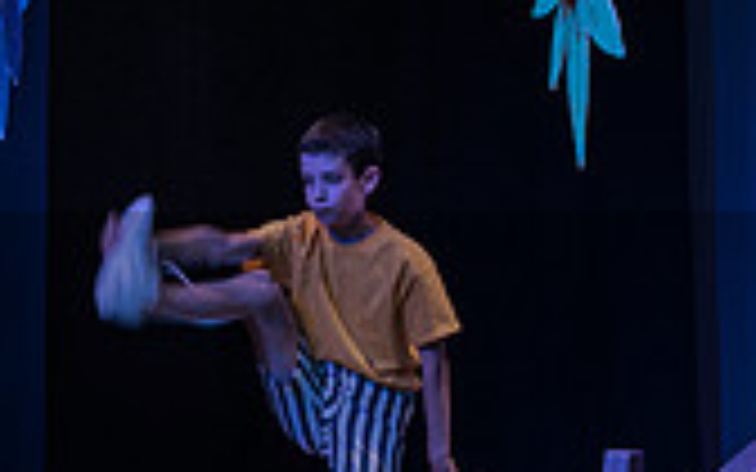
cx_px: 1144
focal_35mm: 284
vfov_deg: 4.6
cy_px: 549
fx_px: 5851
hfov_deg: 7.3
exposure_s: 1/40
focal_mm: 70
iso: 500
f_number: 2.8
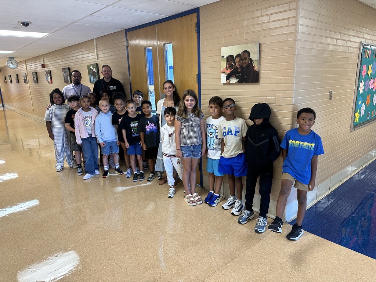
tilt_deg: -13.3
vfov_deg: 56.8
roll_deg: +1.6
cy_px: 141
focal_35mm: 24
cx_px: 188
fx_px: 261
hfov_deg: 71.6
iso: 200
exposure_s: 1/60
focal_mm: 6.86
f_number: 1.78
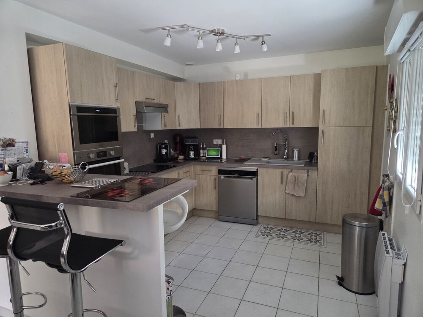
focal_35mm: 23
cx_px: 212
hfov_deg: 73.9
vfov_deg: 58.9
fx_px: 281
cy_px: 158
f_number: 1.8
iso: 250
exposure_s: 1/100
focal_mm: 5.4
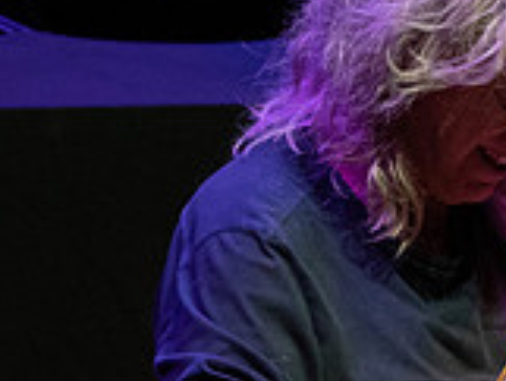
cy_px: 222
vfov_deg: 0.9
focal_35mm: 1699
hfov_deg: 1.2
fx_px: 24854
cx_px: 619
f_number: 7.1
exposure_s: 1/320
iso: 3200
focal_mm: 400
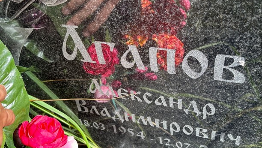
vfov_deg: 32.0
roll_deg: +8.8
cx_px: 130
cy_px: 70
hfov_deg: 54.0
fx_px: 257
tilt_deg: -37.4
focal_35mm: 37
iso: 50
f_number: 1.6
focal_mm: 5.96
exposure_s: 1/442
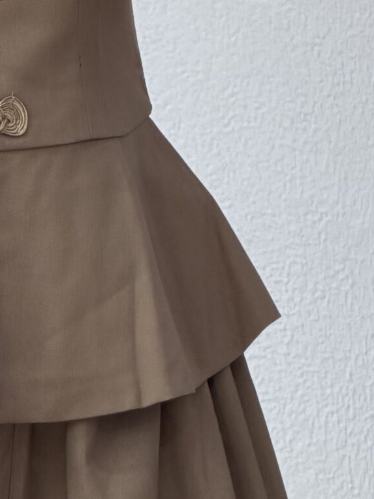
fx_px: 4826
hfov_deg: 4.4
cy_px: -31
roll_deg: -0.2
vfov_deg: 5.9
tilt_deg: -19.6
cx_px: 34
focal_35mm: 335
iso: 125
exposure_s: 1/100
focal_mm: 16.89
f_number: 2.8
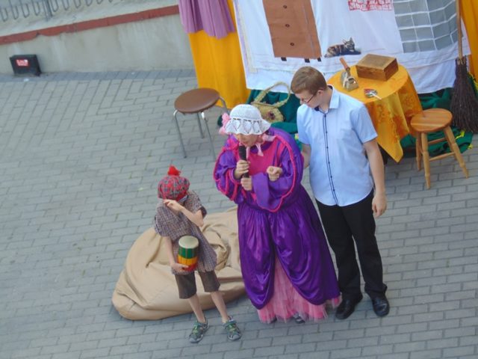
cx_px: 239
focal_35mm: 133
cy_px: 180
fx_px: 1837
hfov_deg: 14.8
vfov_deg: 11.1
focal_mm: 23.9
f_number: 4
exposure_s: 1/125
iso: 80
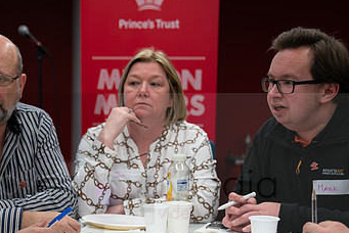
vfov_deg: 19.3
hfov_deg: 28.7
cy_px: 186
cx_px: 126
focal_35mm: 70
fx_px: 679
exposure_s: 1/60
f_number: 2.8
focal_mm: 38
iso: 250
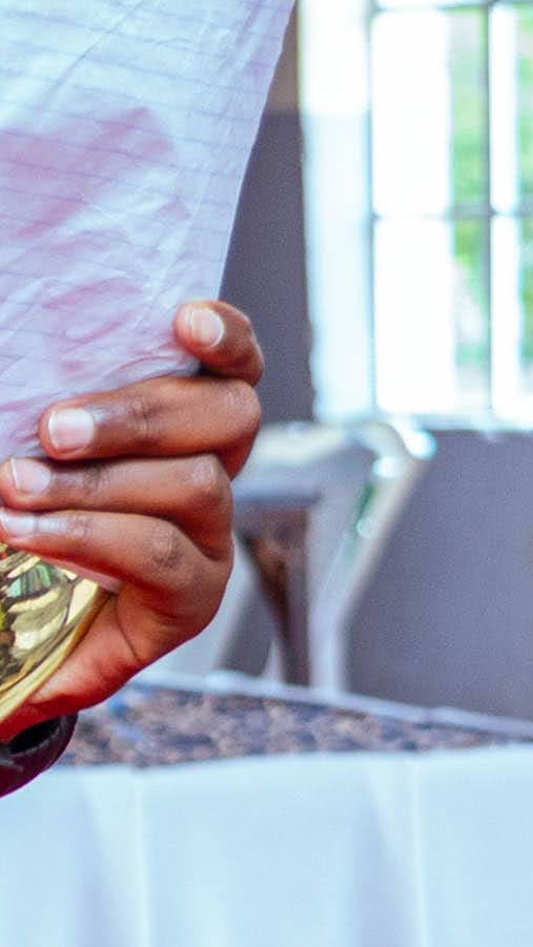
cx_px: -1236
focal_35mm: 238
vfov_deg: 9.1
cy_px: 623
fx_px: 5978
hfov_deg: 4.8
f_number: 4
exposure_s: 1/125
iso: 1250
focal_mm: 35
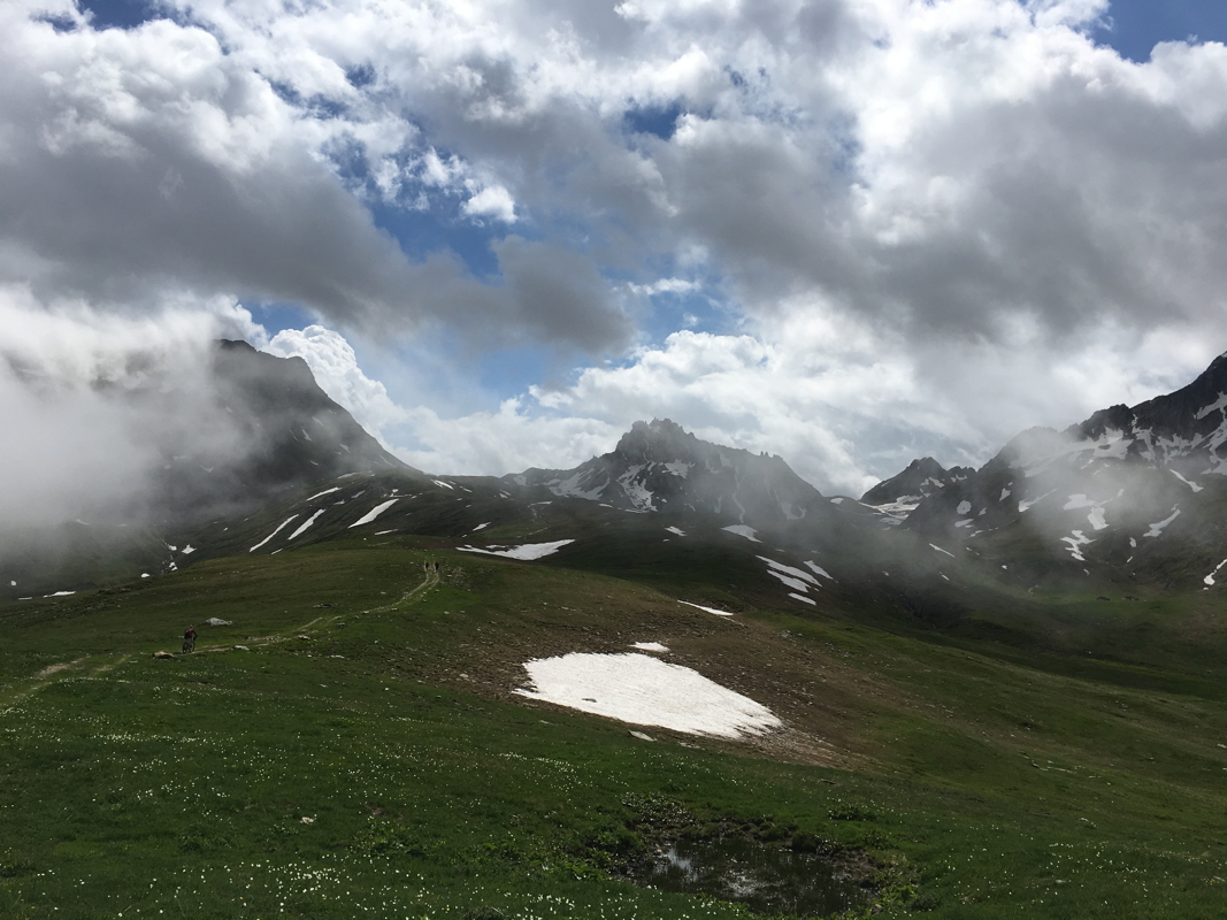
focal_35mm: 29
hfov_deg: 61.7
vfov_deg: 48.2
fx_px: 1028
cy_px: 460
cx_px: 614
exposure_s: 1/5917
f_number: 2.2
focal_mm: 4.15
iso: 25
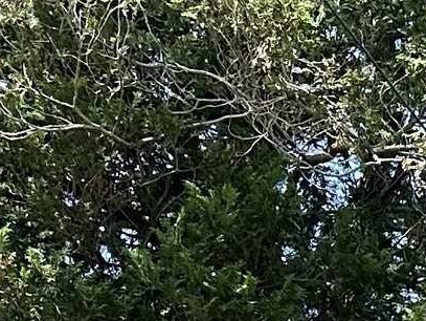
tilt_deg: +10.5
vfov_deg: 6.8
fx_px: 2229
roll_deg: -1.7
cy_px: 1173
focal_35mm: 181
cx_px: 1009
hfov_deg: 9.7
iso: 80
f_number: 1.78
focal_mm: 6.86
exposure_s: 1/2155
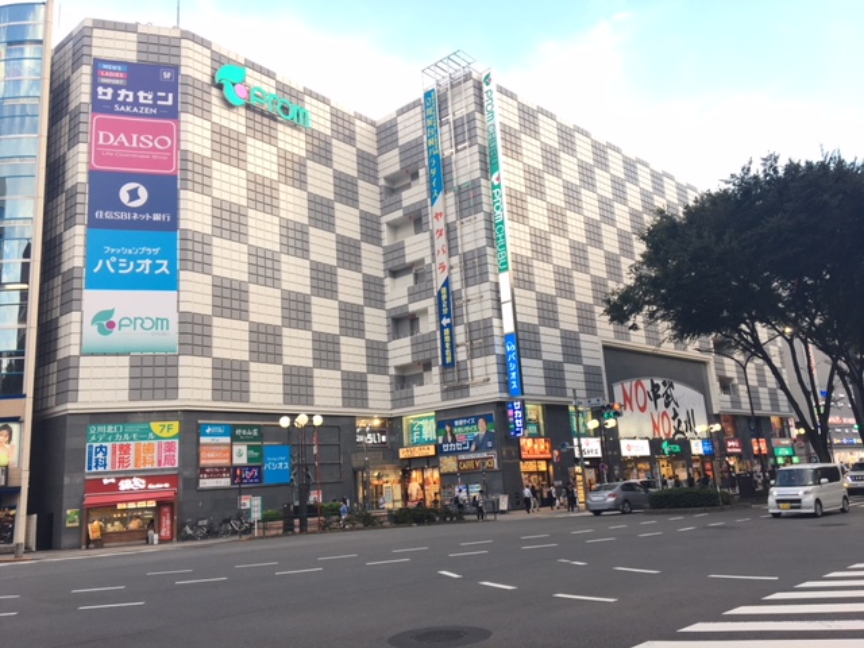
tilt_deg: +12.5
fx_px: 724
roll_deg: +3.2
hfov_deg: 61.7
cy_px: 324
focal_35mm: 29
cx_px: 432
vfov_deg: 48.2
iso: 25
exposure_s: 1/50
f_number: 2.2
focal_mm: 4.15
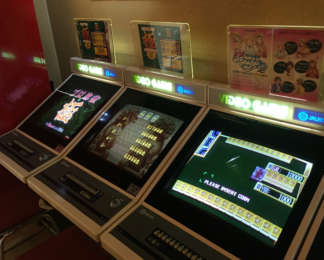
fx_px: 297
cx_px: 177
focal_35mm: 31
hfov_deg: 57.1
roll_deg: +2.5
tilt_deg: -22.4
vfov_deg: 47.1
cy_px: 128
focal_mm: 4.15
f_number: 2.2
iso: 80
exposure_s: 1/10
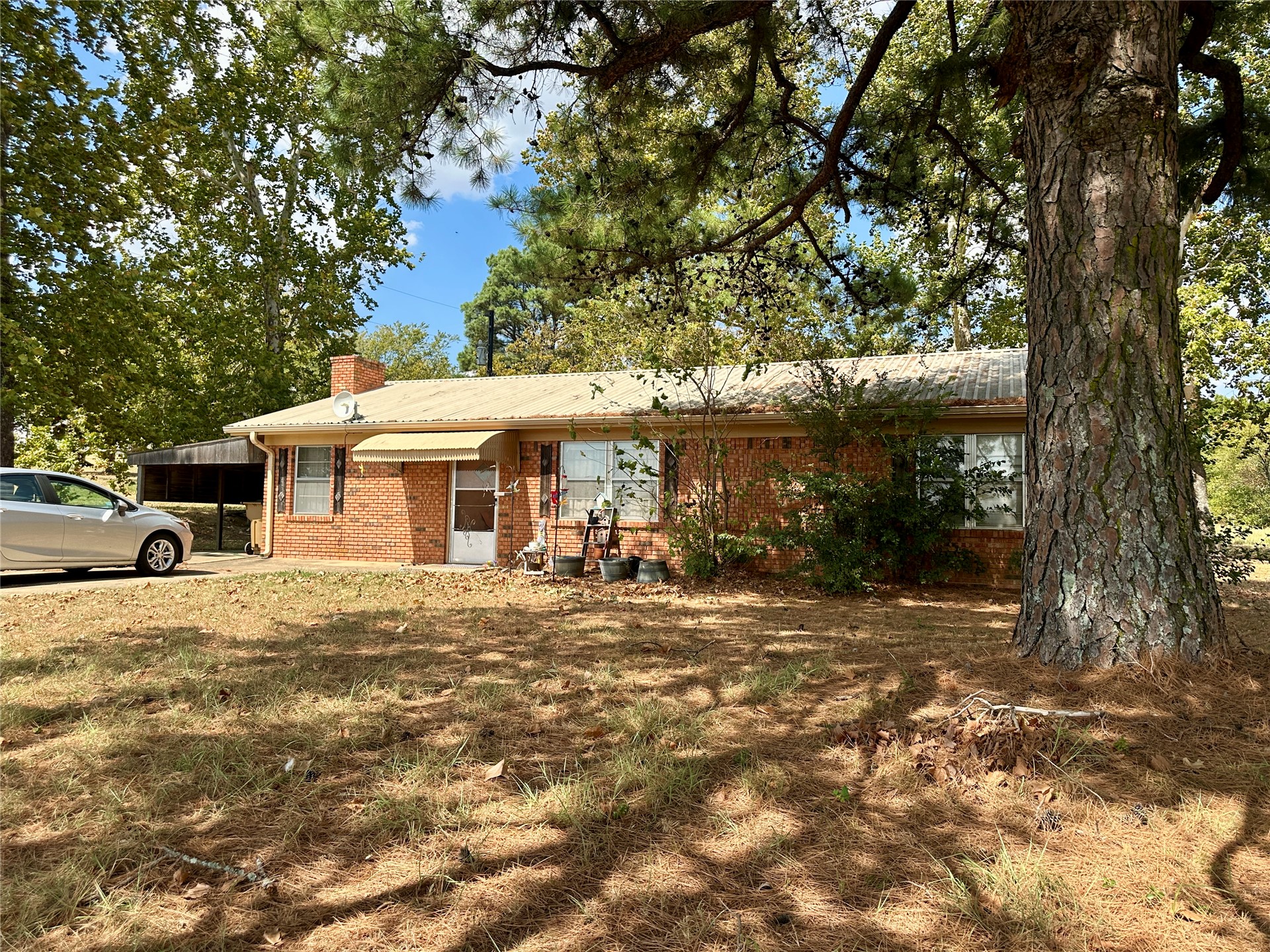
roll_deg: -1.5
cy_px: 476
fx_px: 881
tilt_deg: +4.9
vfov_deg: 56.8
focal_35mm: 24
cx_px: 635
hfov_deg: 71.6
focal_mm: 6.86
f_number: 1.78
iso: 80
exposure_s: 1/2070
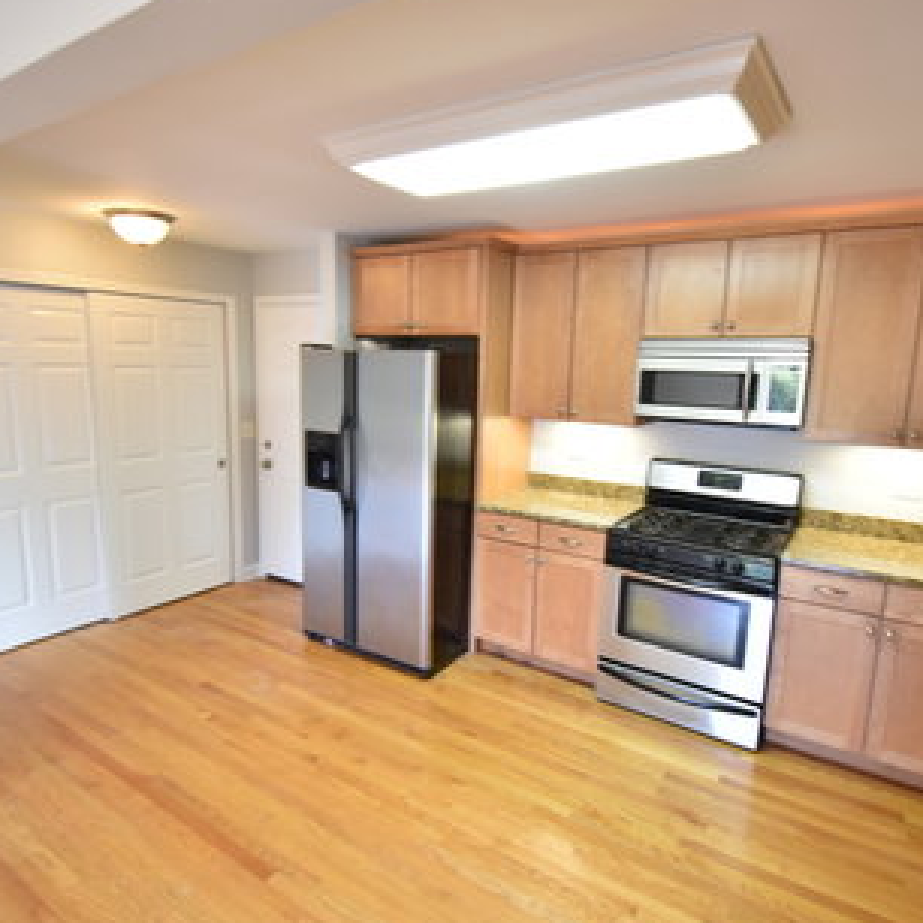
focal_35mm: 20
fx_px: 603
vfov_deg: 74.8
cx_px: 452
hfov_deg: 74.8
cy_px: 462
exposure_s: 1/8
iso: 400
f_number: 4.5
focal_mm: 10
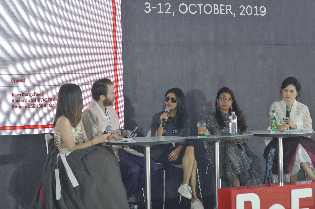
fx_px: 787
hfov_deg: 22.6
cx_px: 158
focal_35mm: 90
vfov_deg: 15.2
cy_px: 104
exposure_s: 1/250
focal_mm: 60
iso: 200
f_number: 4.5
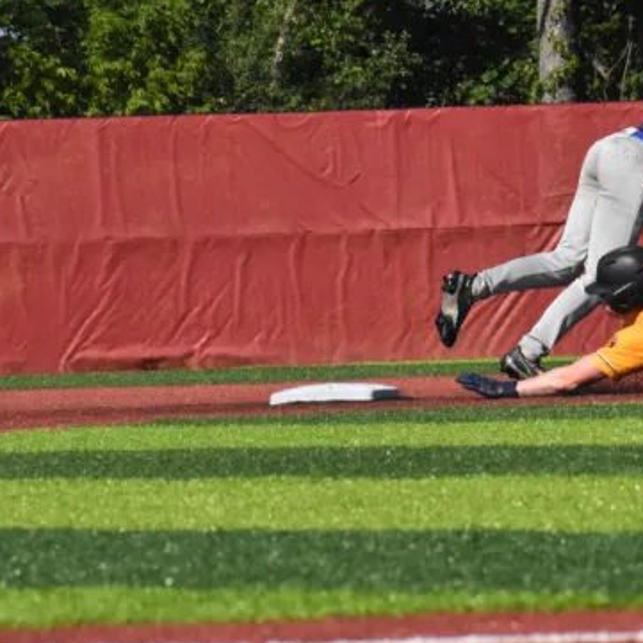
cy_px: 342
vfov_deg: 3.2
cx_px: 566
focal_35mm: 556
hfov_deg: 3.2
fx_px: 11685
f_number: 16
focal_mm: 210
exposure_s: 1/4000
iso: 3200
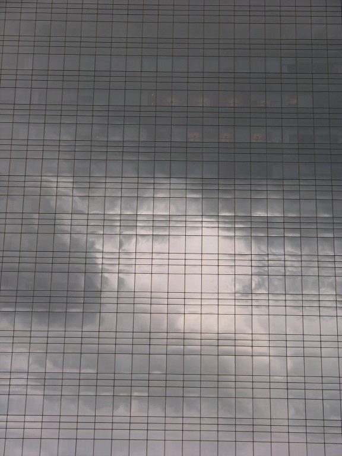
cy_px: 228
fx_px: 1713
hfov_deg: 11.4
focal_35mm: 130
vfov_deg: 15.2
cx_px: 171
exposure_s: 1/198
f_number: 4.3
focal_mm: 31.9
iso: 50
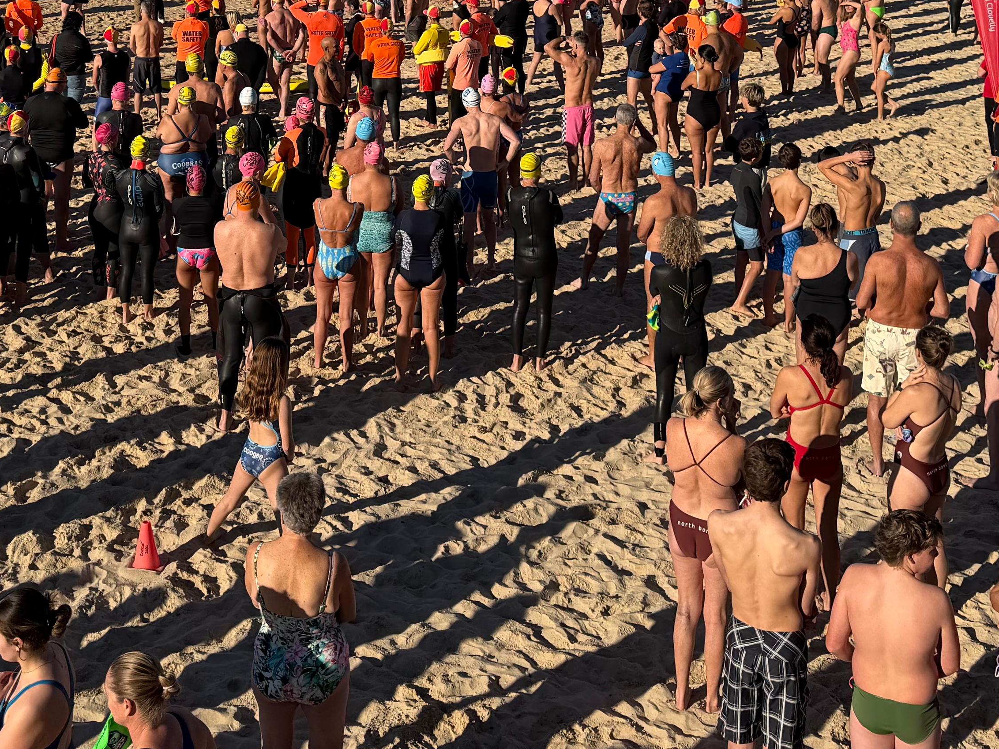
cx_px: 441
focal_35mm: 53
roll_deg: -1.5
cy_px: -35
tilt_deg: -7.6
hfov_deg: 36.1
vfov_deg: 25.8
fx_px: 1530
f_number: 1.78
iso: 80
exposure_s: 1/6173
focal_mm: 6.76
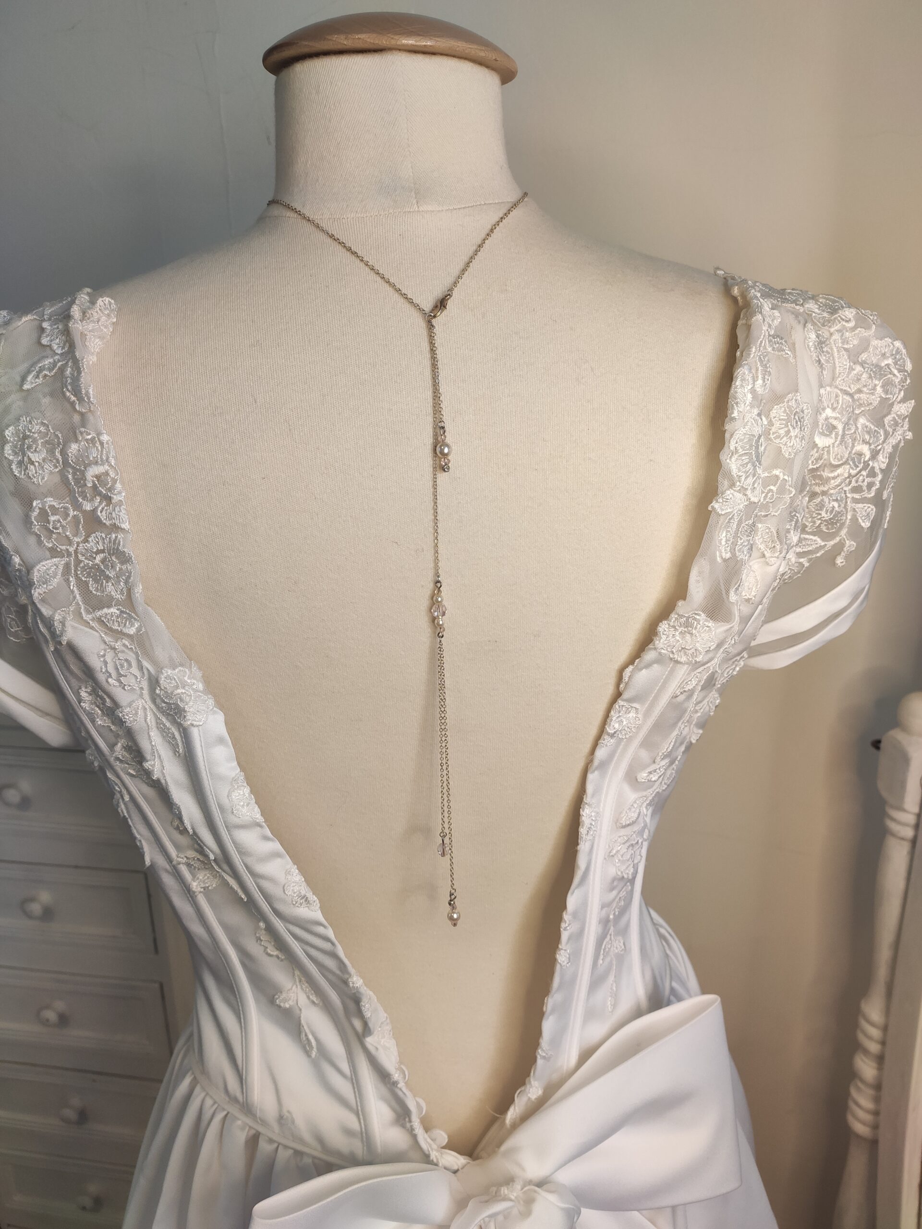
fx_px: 923
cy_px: 614
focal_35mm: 26
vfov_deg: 67.3
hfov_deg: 53.1
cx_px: 461
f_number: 1.75
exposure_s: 1/50
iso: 491
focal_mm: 4.77
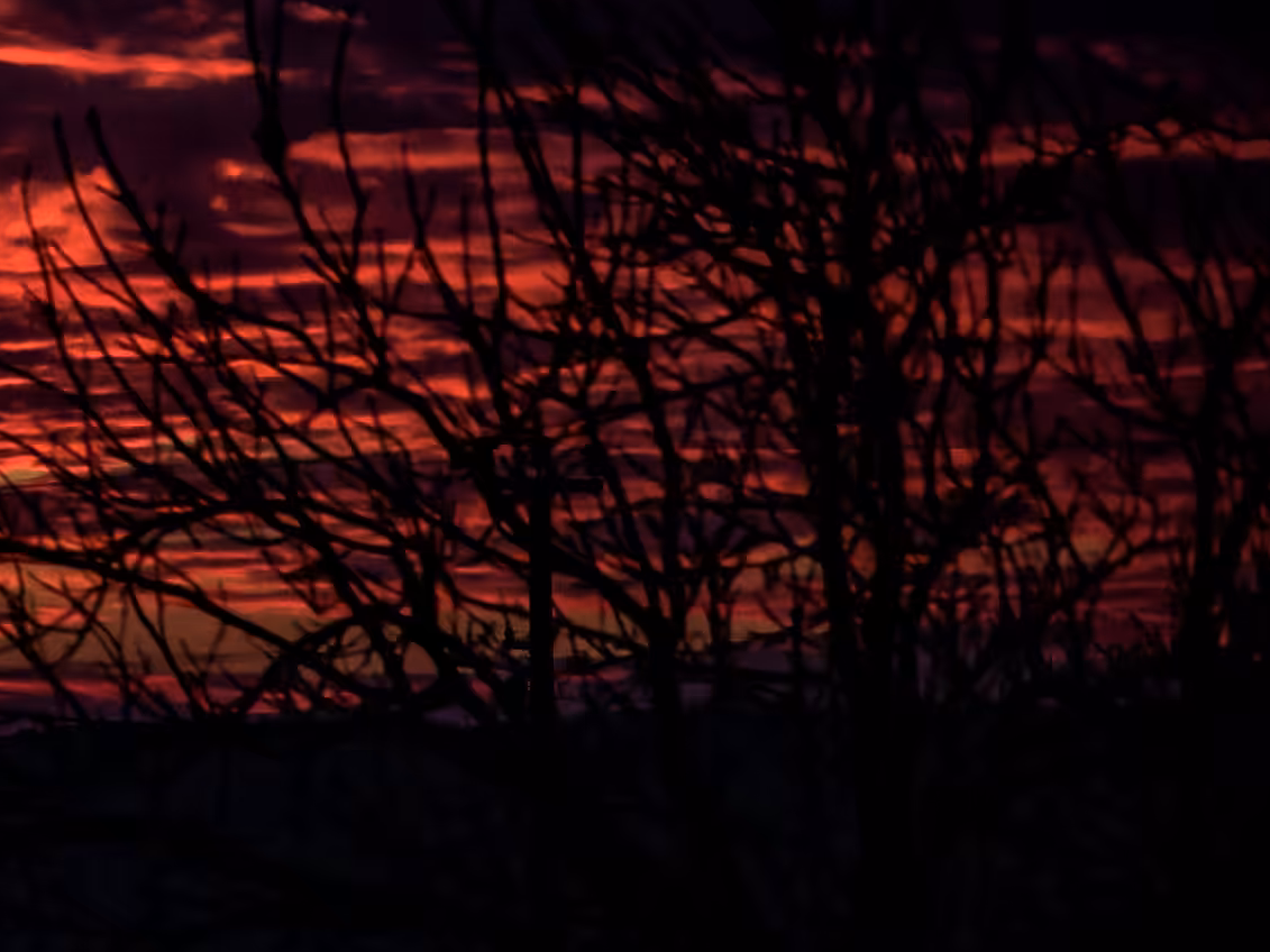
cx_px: -1876
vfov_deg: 3.4
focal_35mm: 435
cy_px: -840
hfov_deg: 4.4
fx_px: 15958
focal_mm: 85
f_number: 5.6
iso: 800
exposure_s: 1/500
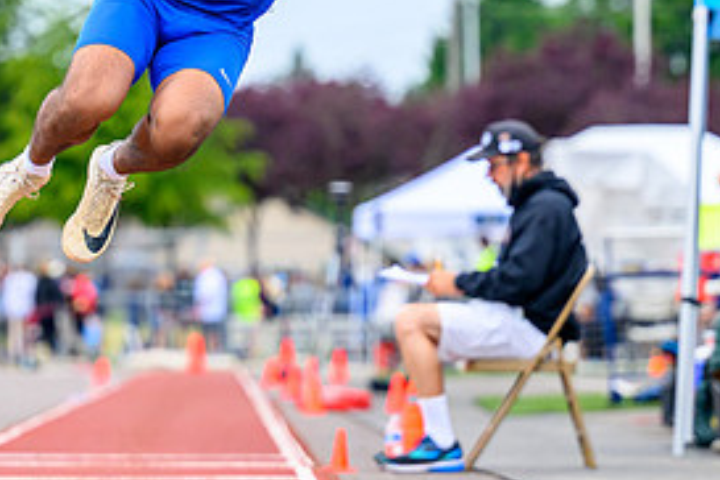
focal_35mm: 352
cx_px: 200
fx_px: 7039
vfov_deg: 3.9
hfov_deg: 5.9
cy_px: 89
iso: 720
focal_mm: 130
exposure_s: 1/2500
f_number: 3.2
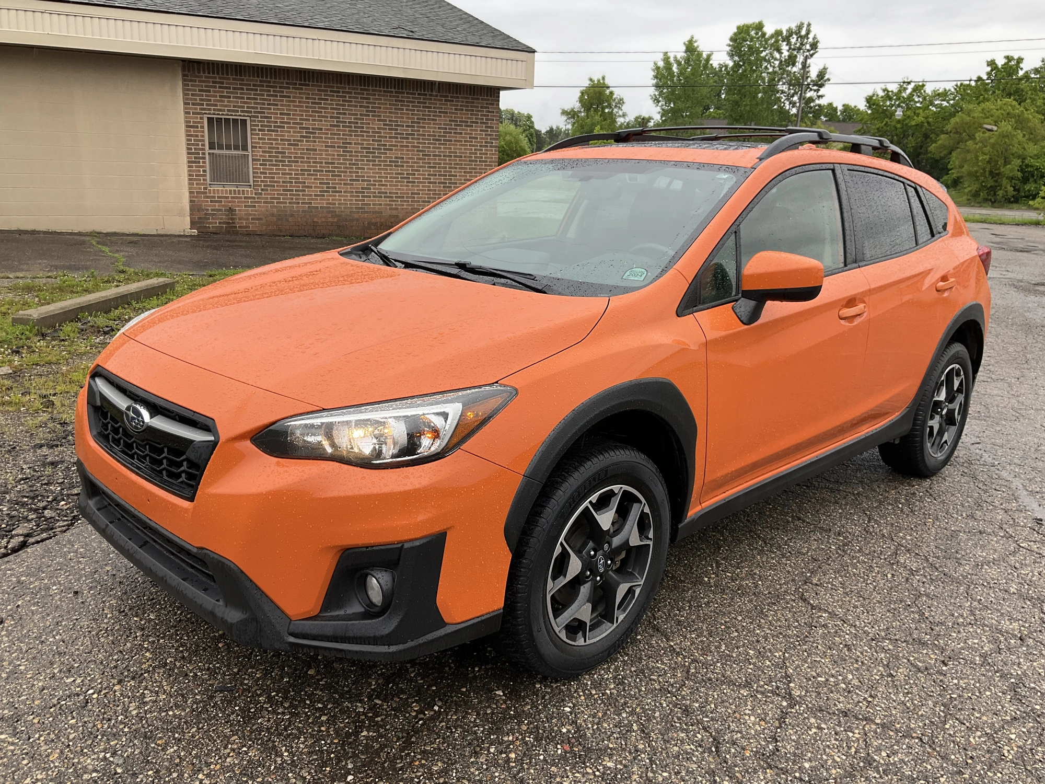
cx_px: 522
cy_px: 392
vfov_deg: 48.2
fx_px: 875
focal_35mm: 29
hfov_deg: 61.7
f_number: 1.8
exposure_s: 1/242
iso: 20
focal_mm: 3
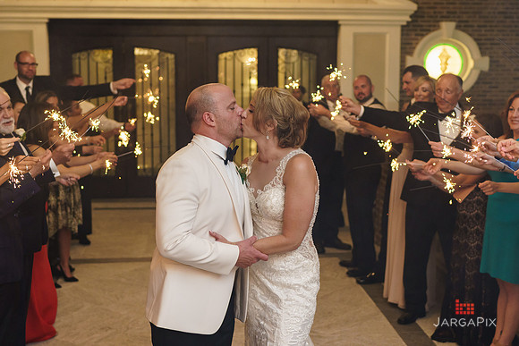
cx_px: 260
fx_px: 750
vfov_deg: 26.0
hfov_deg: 38.2
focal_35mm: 52
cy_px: 173
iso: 1600
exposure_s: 1/200
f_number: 2
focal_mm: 35
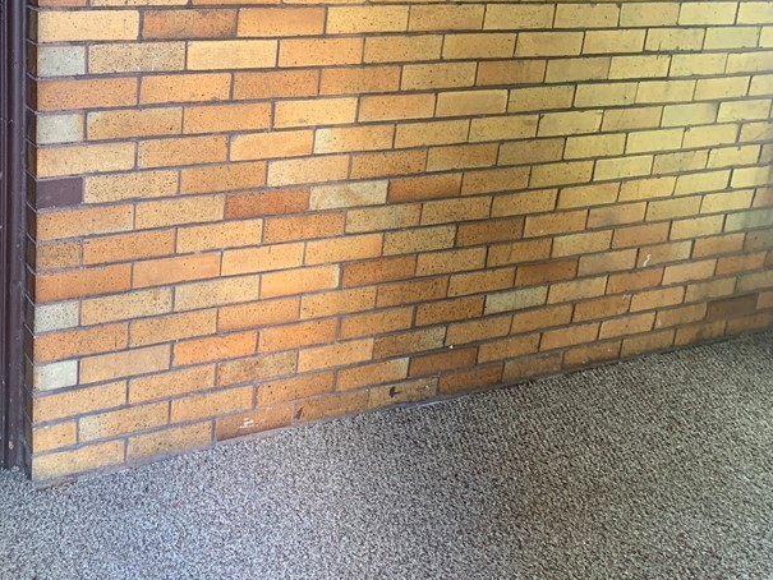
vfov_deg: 32.2
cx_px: 161
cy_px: 139
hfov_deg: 41.2
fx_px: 983
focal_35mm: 44
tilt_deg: -9.6
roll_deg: -1.5
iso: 125
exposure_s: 1/60
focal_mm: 4.25
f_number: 1.8
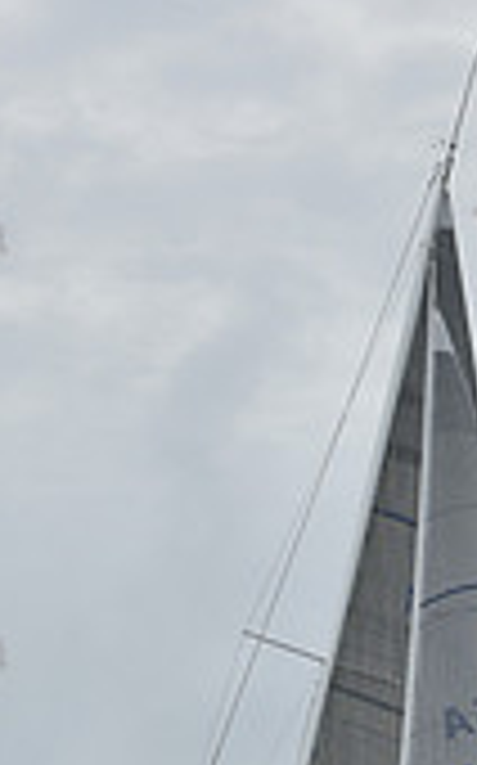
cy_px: 891
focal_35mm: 348
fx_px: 7251
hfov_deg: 3.8
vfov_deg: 6.0
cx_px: 241
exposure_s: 1/1250
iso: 200
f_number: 6.3
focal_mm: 100
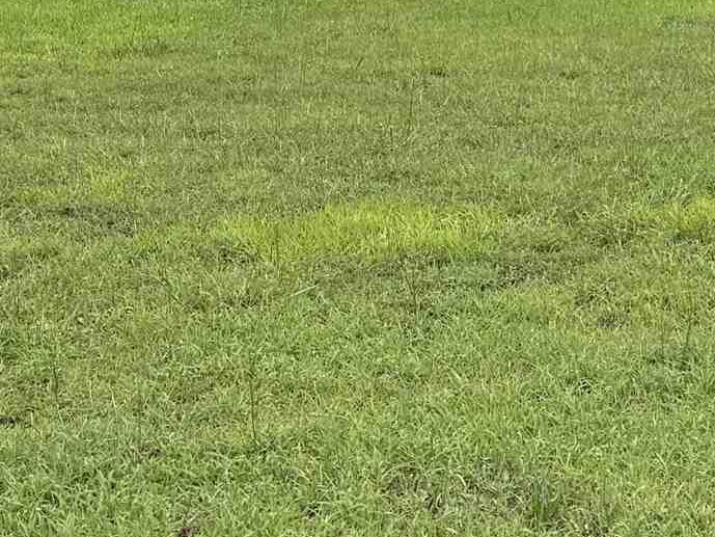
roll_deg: +0.3
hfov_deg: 18.0
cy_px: -137
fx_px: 2210
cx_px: 681
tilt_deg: +0.0
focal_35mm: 107
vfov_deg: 13.4
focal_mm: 6.76
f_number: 1.78
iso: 80
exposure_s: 1/4167
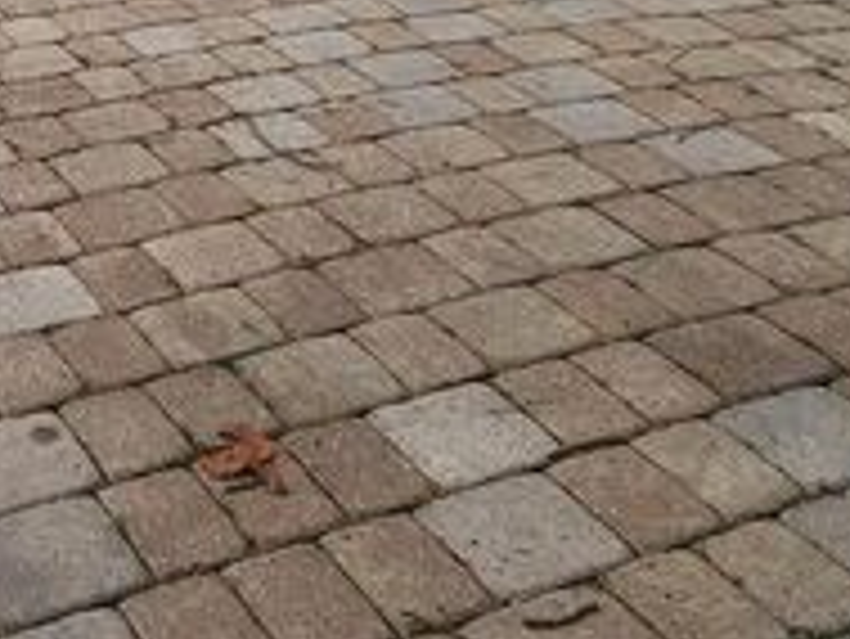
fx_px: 1081
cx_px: -234
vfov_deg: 24.3
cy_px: -360
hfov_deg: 32.9
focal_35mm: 44
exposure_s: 1/984
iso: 50
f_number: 2.2
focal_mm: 2.2
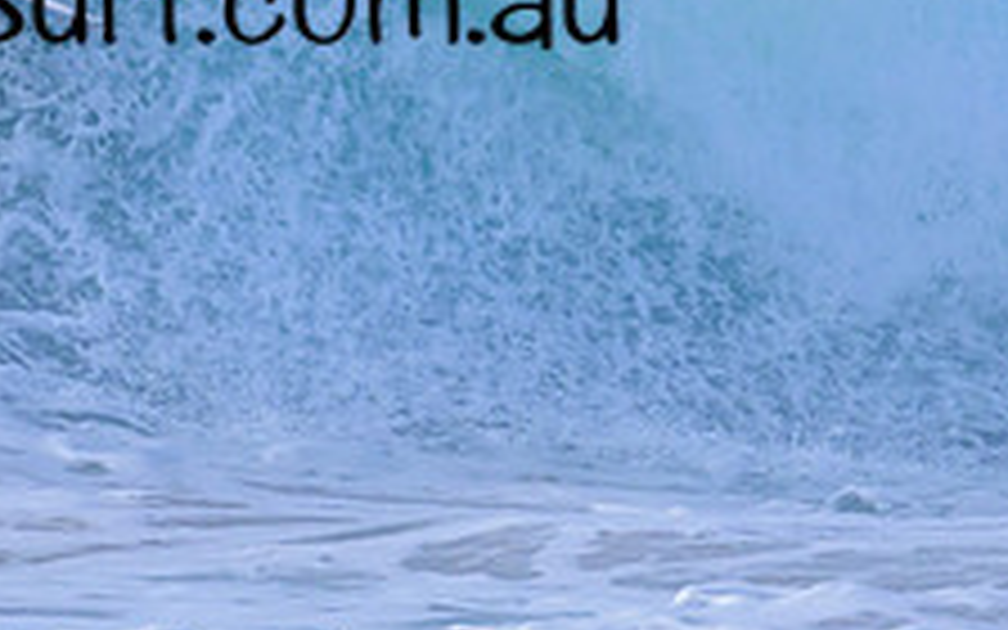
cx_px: 144
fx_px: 59365
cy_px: -61
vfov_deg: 0.6
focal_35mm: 2161
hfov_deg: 1.0
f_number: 11
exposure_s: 1/2000
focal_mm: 800
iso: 1600
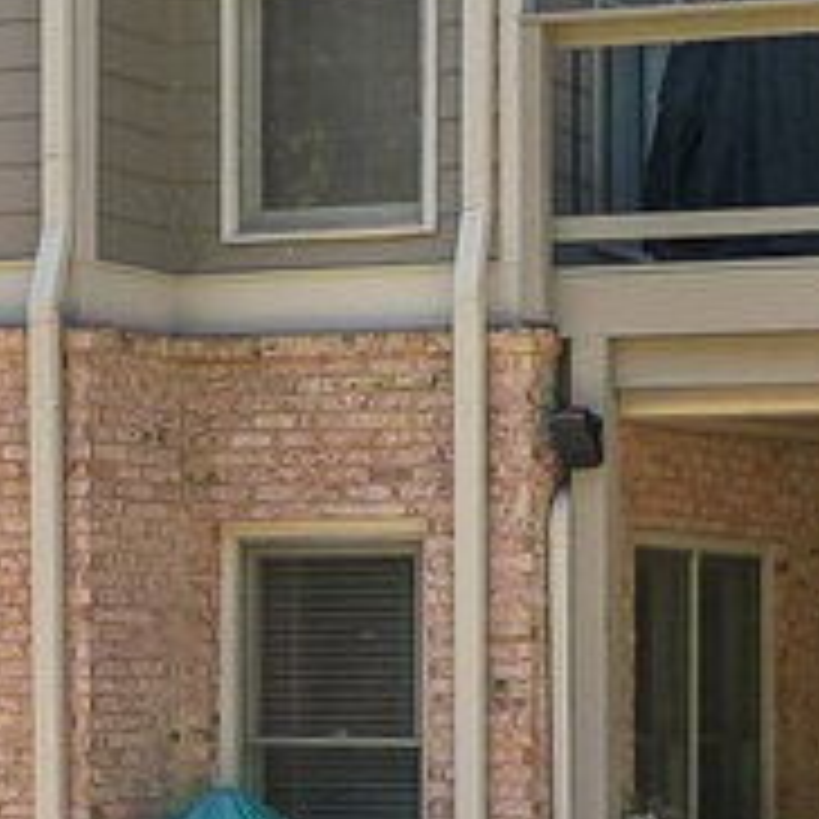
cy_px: 452
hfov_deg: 13.0
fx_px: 3587
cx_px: 670
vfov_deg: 13.0
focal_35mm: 134
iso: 100
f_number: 8
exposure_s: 1/100
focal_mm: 14
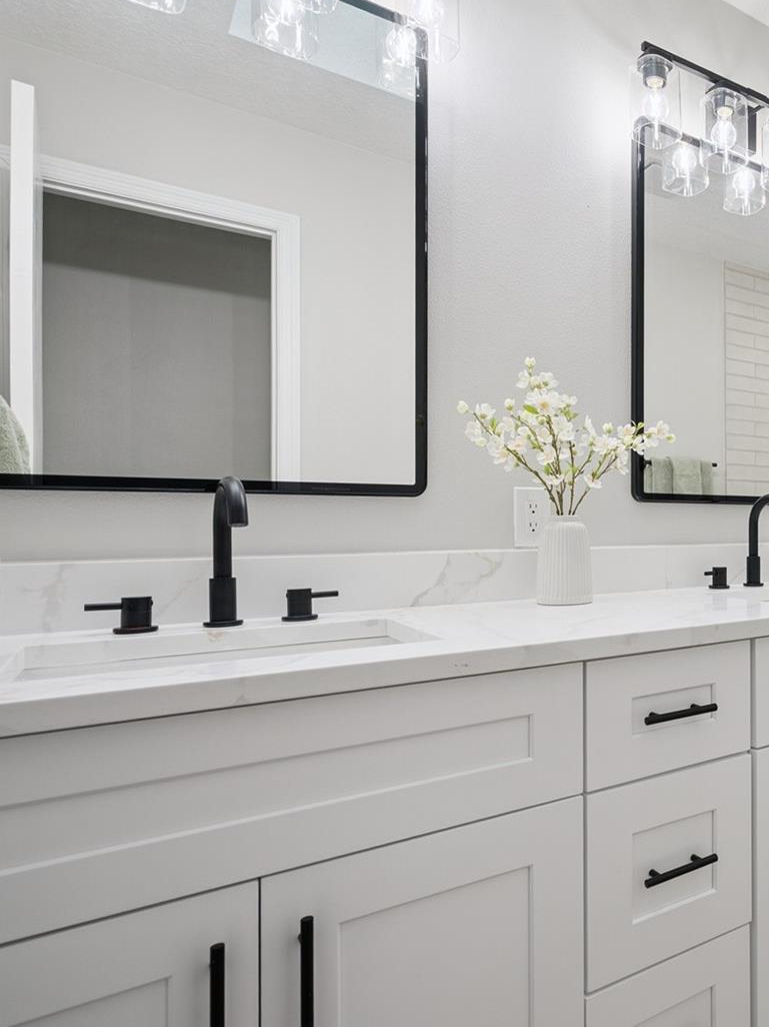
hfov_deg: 47.3
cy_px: 505
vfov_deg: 71.6
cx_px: 768
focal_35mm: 24
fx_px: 711
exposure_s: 1/80
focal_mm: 16
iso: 640
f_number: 9
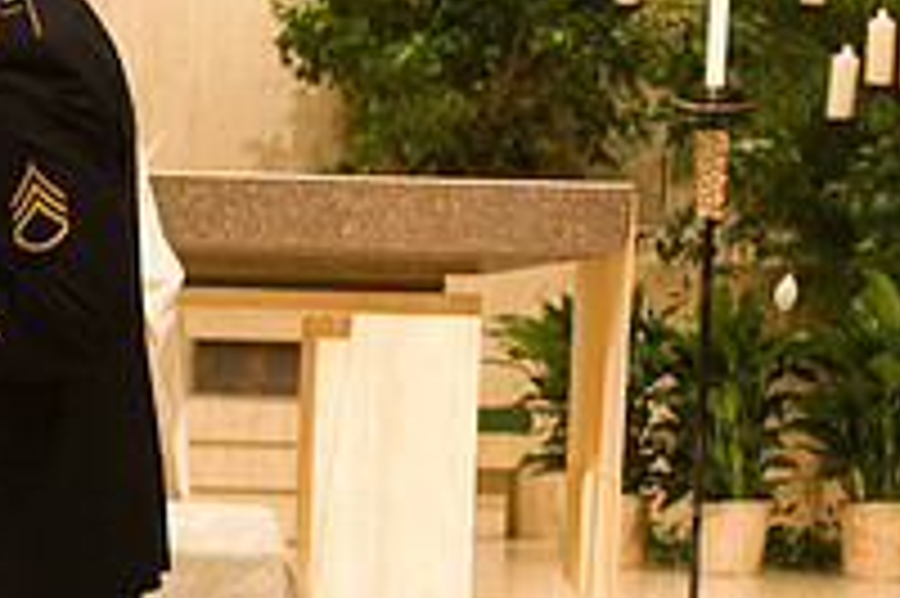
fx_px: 4196
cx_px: -18
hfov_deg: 12.1
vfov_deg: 8.1
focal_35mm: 168
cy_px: 567
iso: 800
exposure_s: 1/60
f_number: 4.5
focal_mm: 58
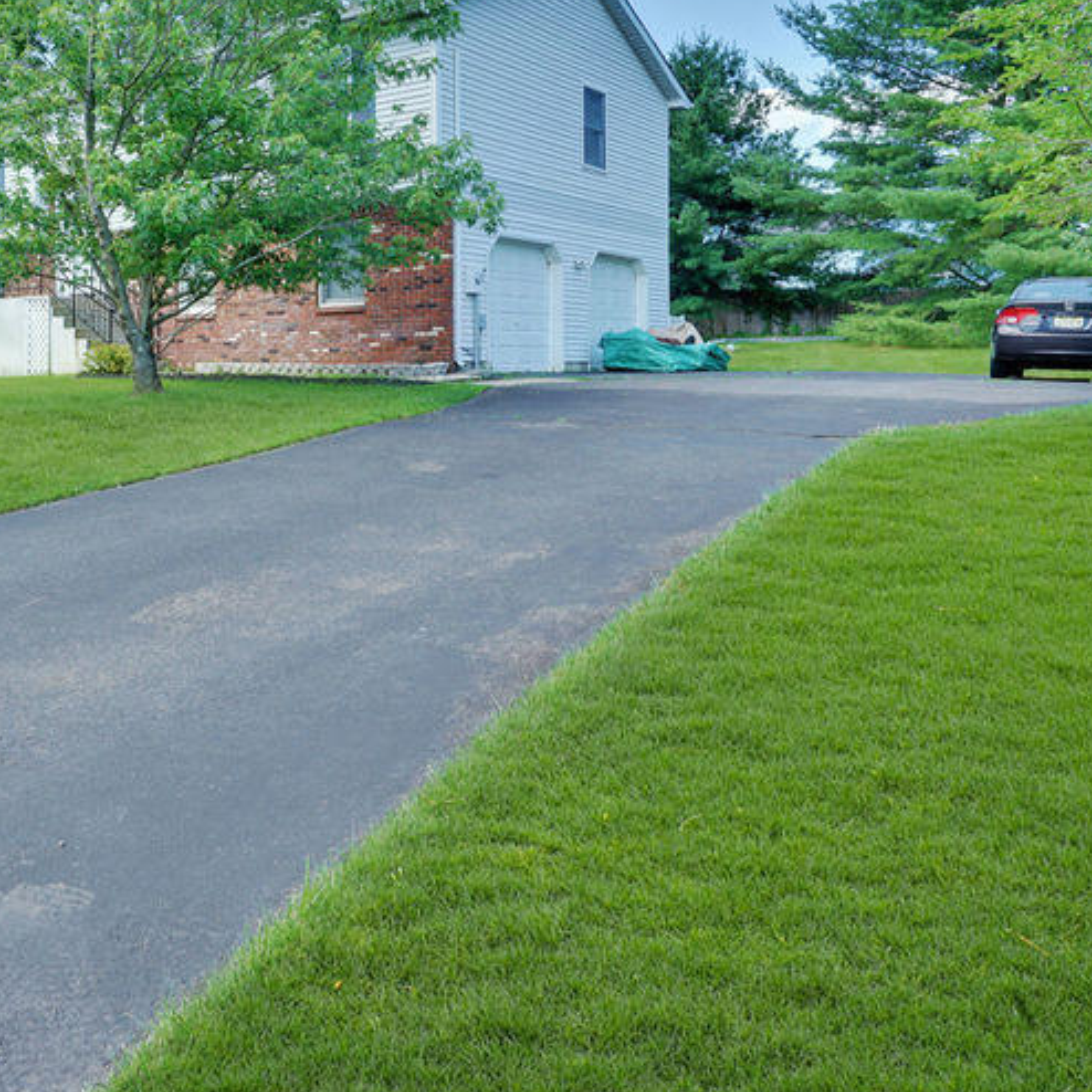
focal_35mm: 31
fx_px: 1106
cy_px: 388
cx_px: 265
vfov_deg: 51.8
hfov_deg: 50.3
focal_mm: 18
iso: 200
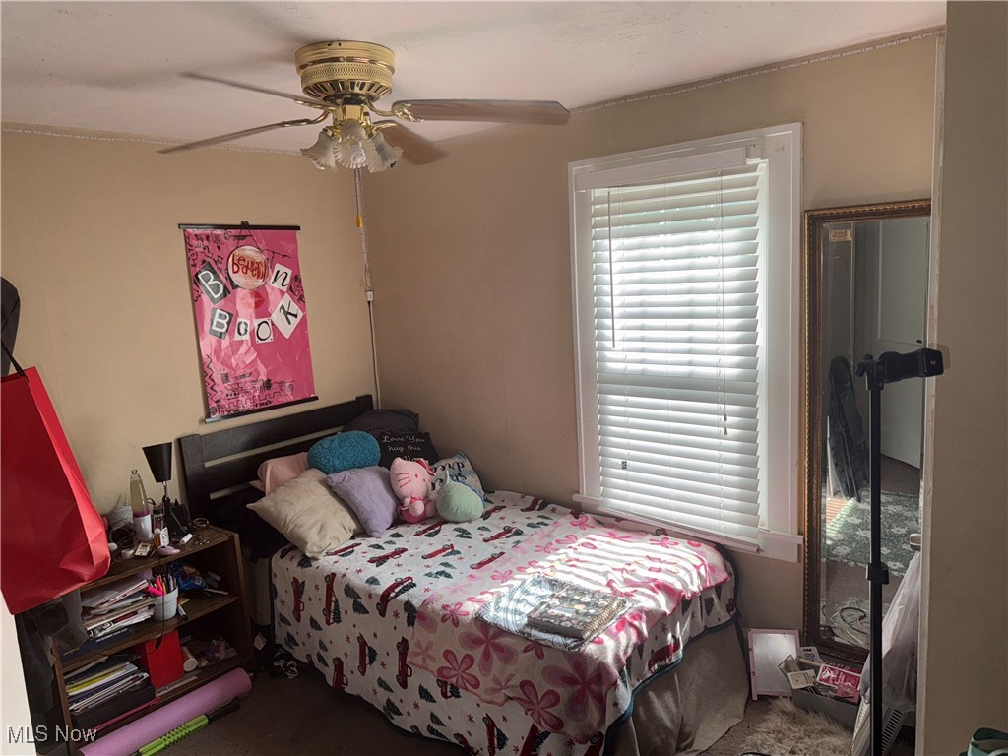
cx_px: 504
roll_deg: +3.5
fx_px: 699
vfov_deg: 56.8
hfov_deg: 71.6
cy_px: 378
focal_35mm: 24
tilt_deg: -10.0
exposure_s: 1/200
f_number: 1.78
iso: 64
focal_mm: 6.76
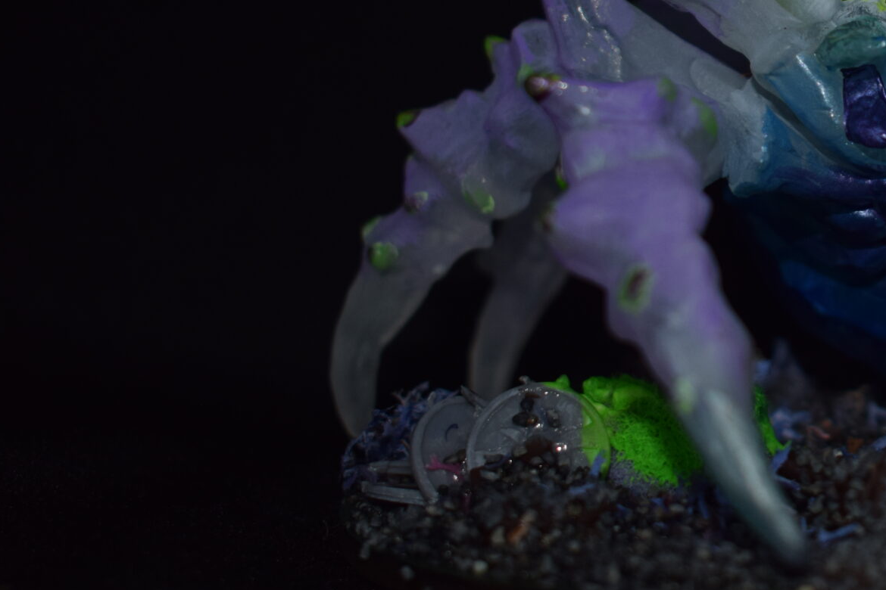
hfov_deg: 18.8
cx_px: 937
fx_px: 2584
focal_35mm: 105
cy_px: 198
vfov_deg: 13.0
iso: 200
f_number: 4.5
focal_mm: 32
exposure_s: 1/30
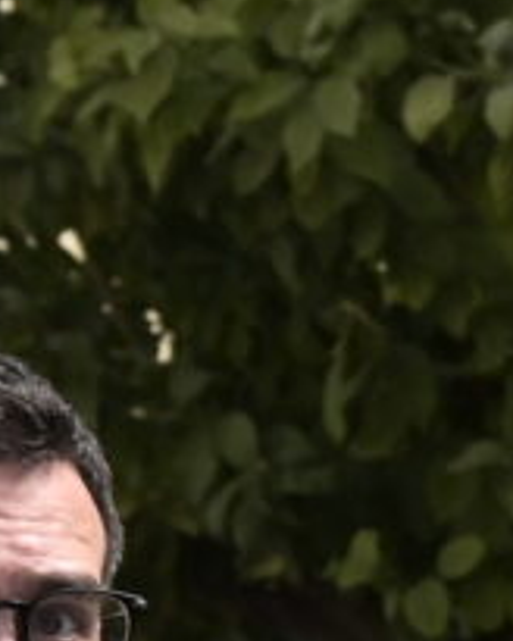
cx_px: 1548
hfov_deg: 3.0
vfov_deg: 3.8
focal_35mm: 500
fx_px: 9489
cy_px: 1201
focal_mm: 61
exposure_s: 1/640
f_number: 8
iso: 400
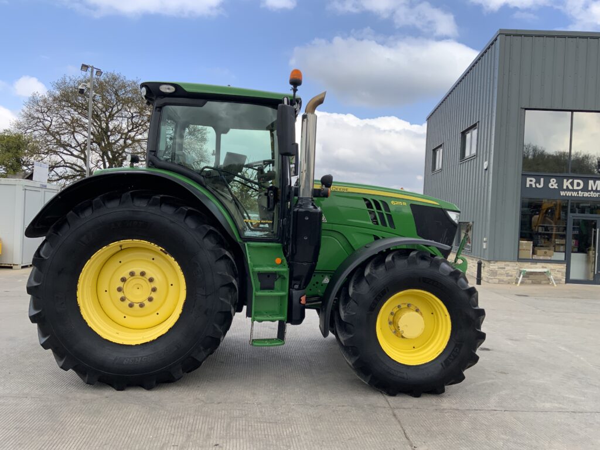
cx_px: 300
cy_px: 225
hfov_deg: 61.7
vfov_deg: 48.2
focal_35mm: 29
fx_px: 503
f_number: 1.8
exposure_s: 1/728
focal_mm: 3
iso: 16
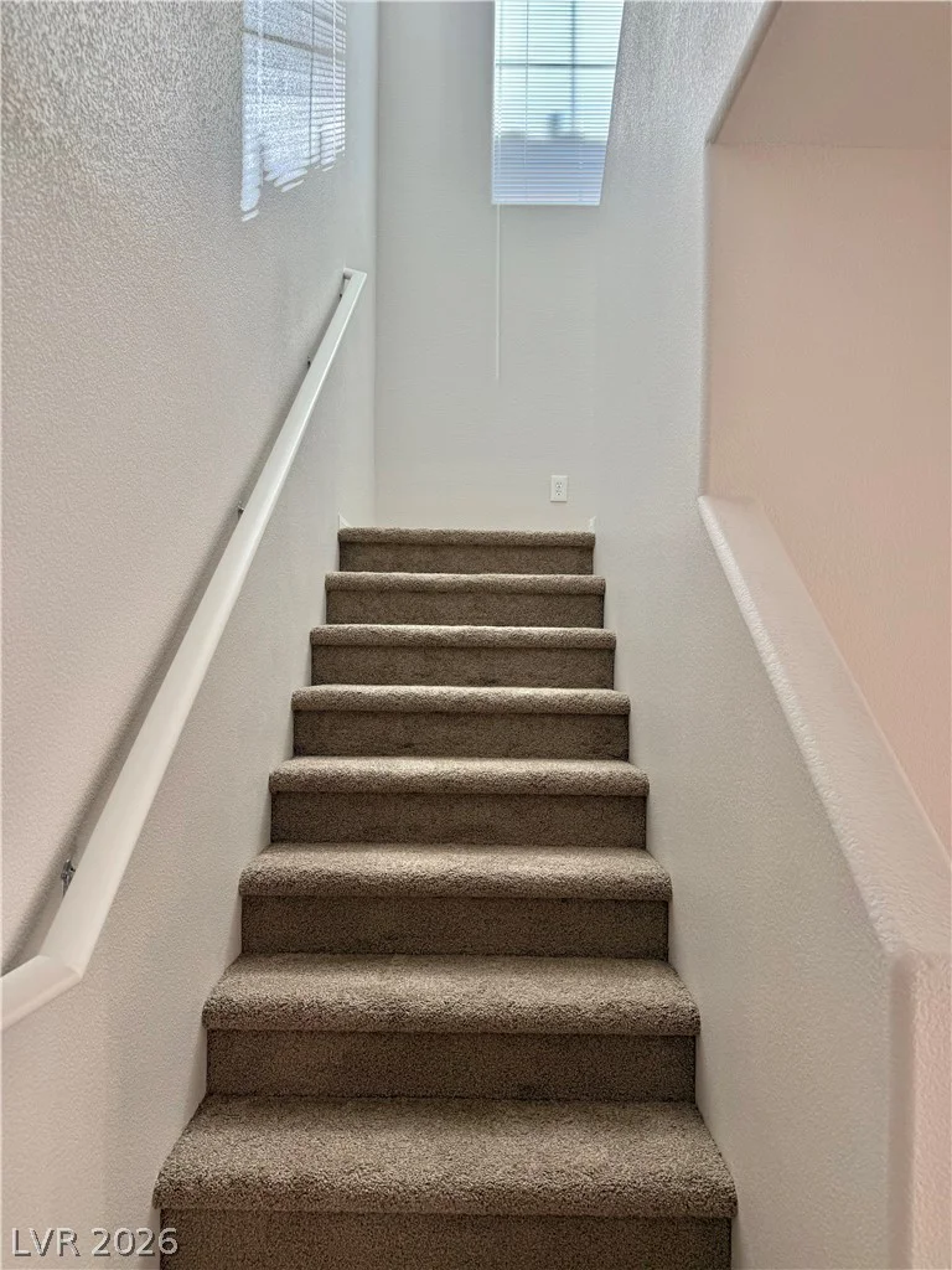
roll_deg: -1.2
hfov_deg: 56.8
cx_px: 476
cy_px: 635
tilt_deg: -0.2
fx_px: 880
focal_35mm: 24
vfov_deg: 71.6
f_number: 1.78
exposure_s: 1/212
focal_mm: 6.76
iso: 64
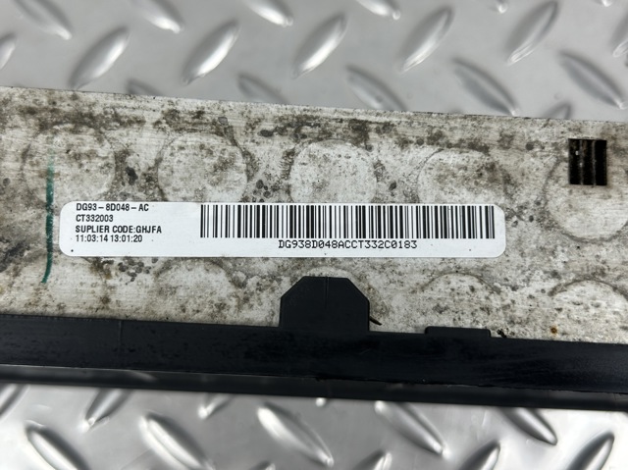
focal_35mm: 48
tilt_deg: -78.7
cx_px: 314
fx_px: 870
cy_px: 235
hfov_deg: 39.7
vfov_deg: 30.2
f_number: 1.78
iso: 50
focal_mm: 6.86
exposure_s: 1/100
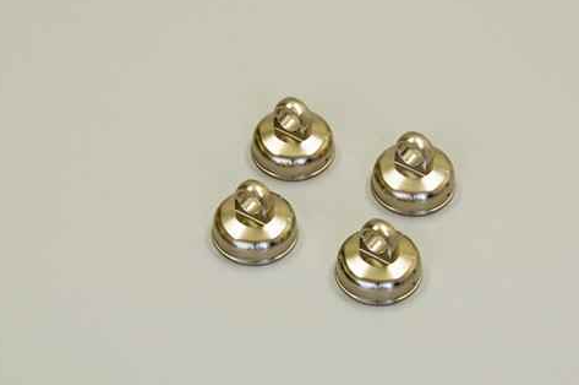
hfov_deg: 11.4
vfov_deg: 7.6
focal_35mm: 181
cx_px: 340
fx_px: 2901
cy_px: 199
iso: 200
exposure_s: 1
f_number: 22
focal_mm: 95
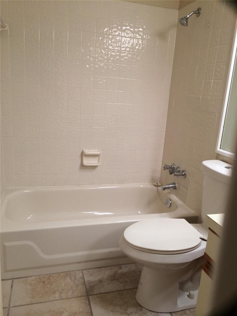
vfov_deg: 60.0
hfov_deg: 46.8
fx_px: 274
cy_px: 158
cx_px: 118
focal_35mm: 30
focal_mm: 4.12
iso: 50
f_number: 2.2
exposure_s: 1/30
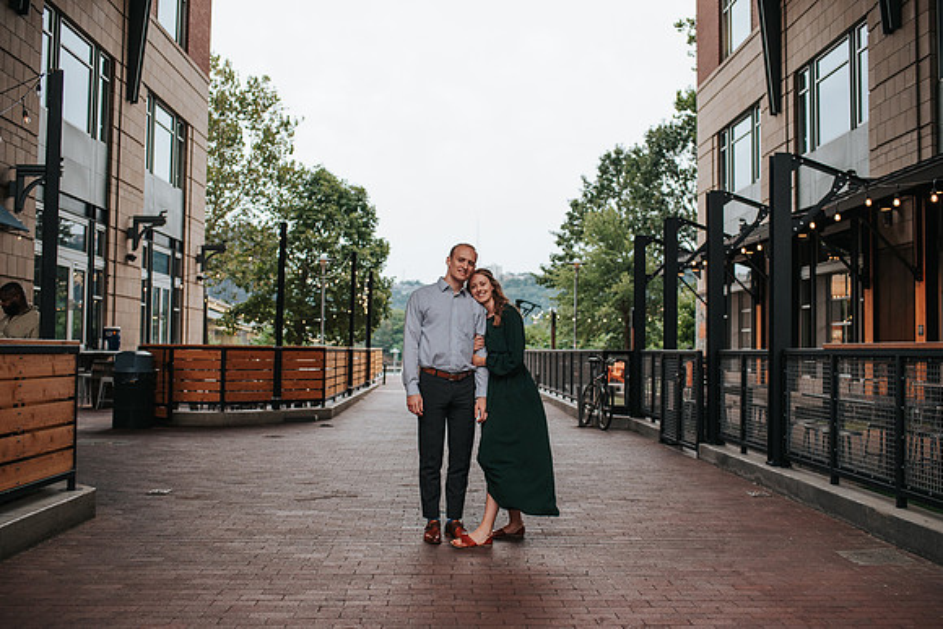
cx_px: 472
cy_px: 314
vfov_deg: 36.9
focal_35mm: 36
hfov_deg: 53.2
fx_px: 942
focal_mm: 35
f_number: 2.8
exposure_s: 1/400
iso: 720
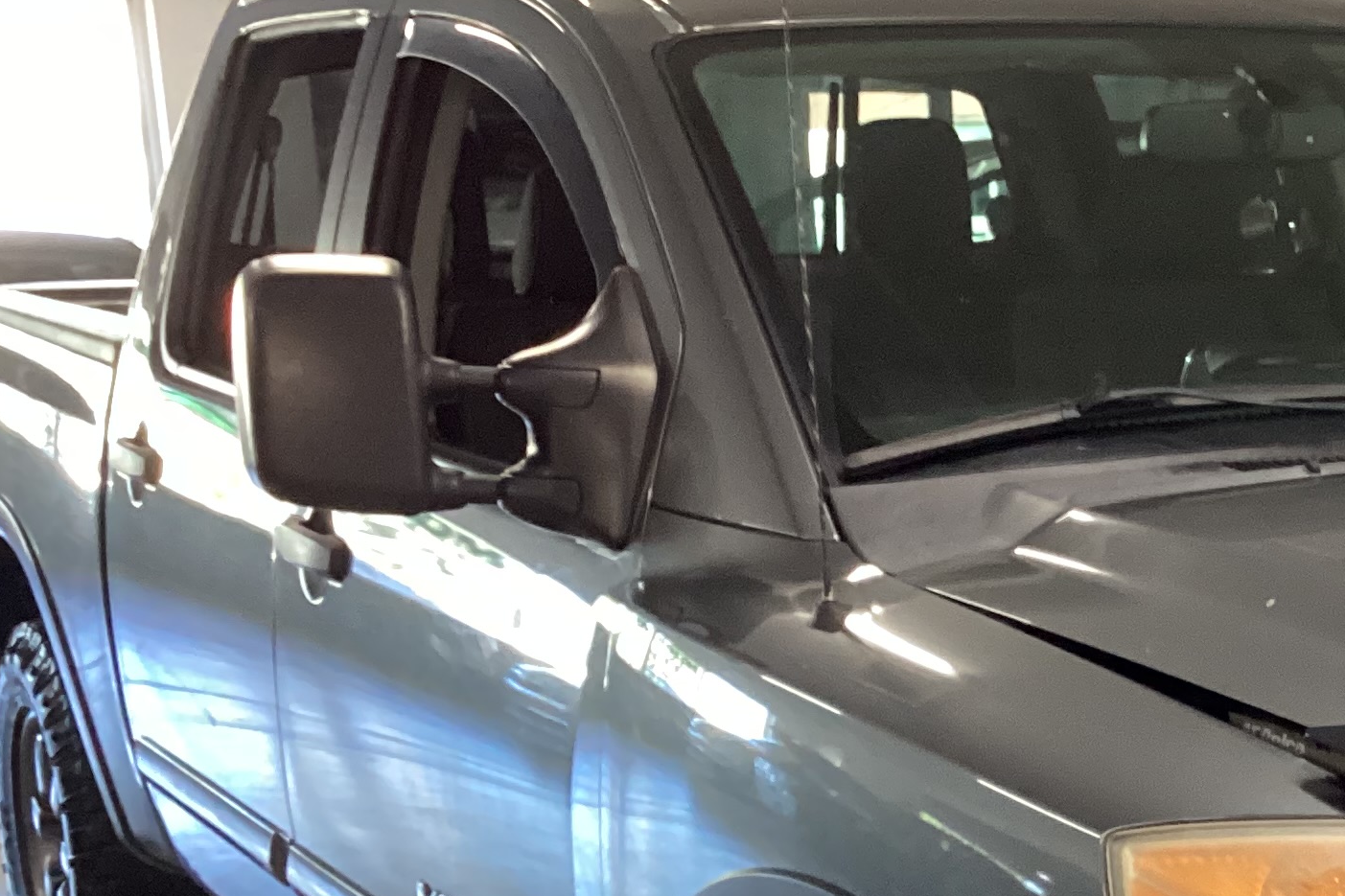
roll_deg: +0.6
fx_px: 2802
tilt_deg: -17.2
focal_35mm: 75
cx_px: 1332
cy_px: 940
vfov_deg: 17.7
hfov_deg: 25.7
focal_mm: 3.3
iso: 320
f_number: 2.4
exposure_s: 1/60
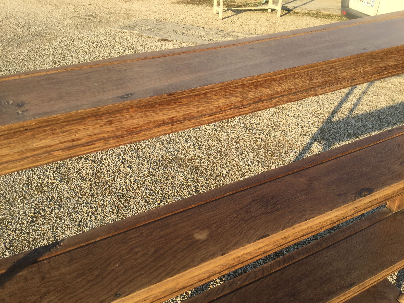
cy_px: 152
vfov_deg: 45.4
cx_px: 202
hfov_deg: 58.4
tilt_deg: -32.1
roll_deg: +1.0
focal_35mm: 31
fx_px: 362
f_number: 2.4
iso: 25
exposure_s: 1/466
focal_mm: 3.3
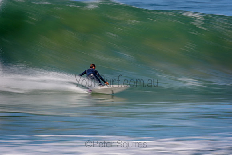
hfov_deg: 2.7
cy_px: 78
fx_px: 4834
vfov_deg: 1.8
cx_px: 116
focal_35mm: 750
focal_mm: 500
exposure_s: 1/20
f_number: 18
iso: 100
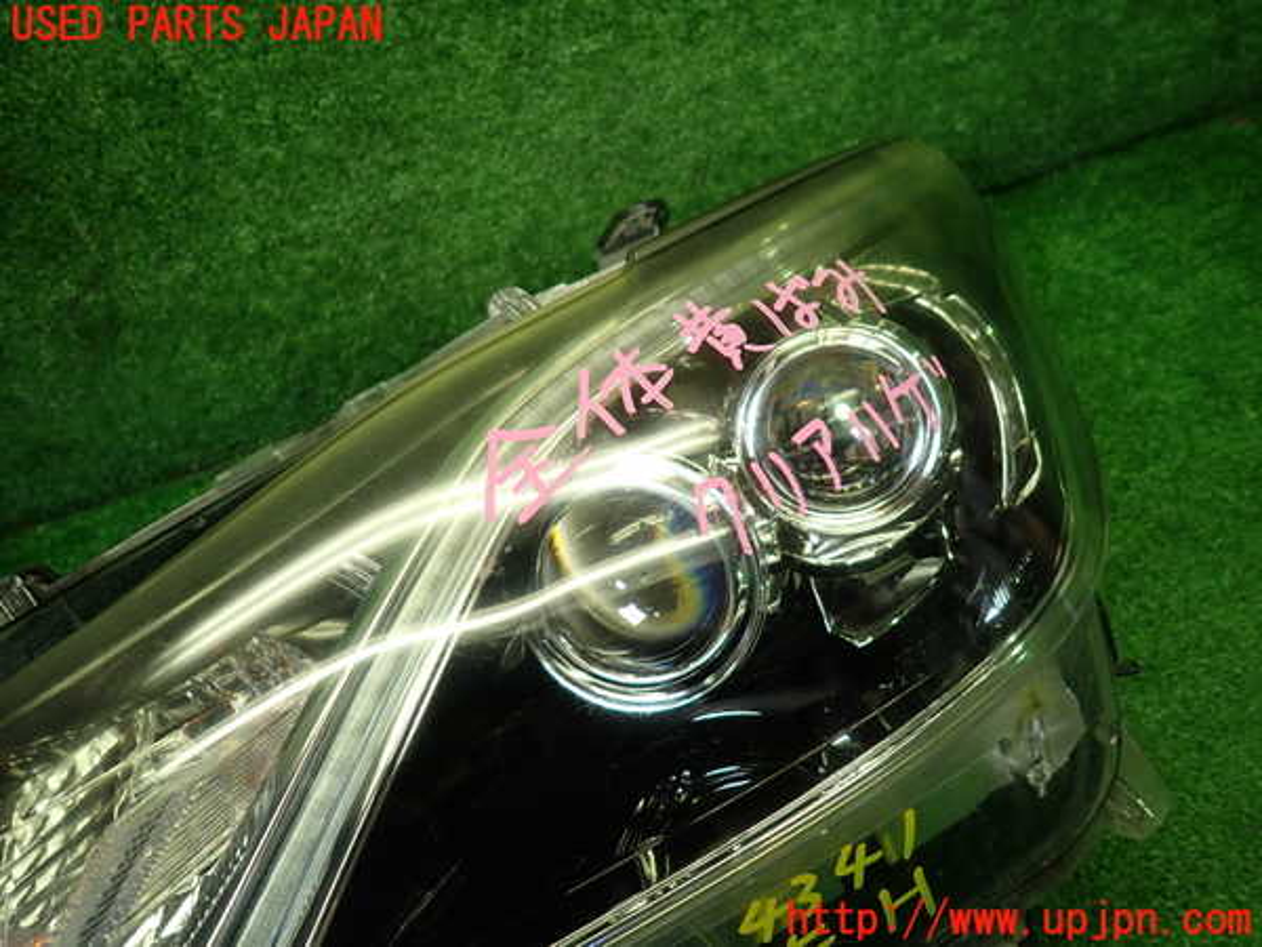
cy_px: 474
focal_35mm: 25
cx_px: 631
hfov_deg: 69.4
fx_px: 911
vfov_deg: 54.9
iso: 100
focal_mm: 4.5
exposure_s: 1/60
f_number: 2
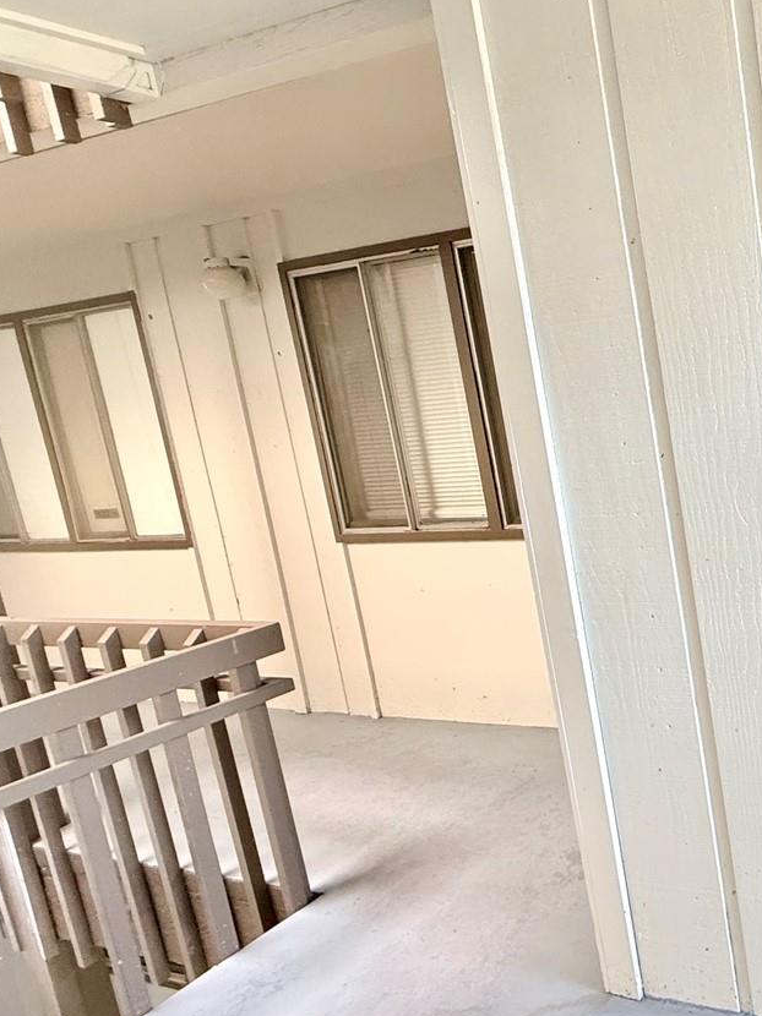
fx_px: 793
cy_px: 473
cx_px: 932
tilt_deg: -6.8
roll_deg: +5.1
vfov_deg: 65.3
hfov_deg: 37.5
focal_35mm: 27
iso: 400
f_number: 2.2
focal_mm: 2.22
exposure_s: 1/63
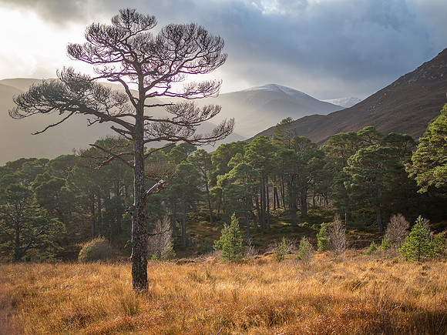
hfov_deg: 38.2
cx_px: 224
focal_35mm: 50
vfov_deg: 29.1
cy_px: 168
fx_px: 646
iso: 200
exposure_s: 1/800
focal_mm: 25
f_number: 1.8
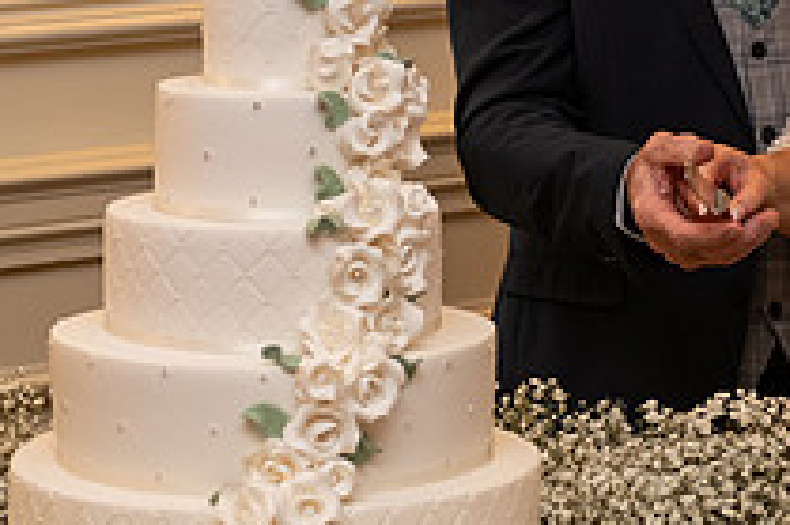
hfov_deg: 11.9
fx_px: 3771
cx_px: 575
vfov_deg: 7.9
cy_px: 36
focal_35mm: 172
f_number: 3.5
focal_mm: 62
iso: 800
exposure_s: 1/160
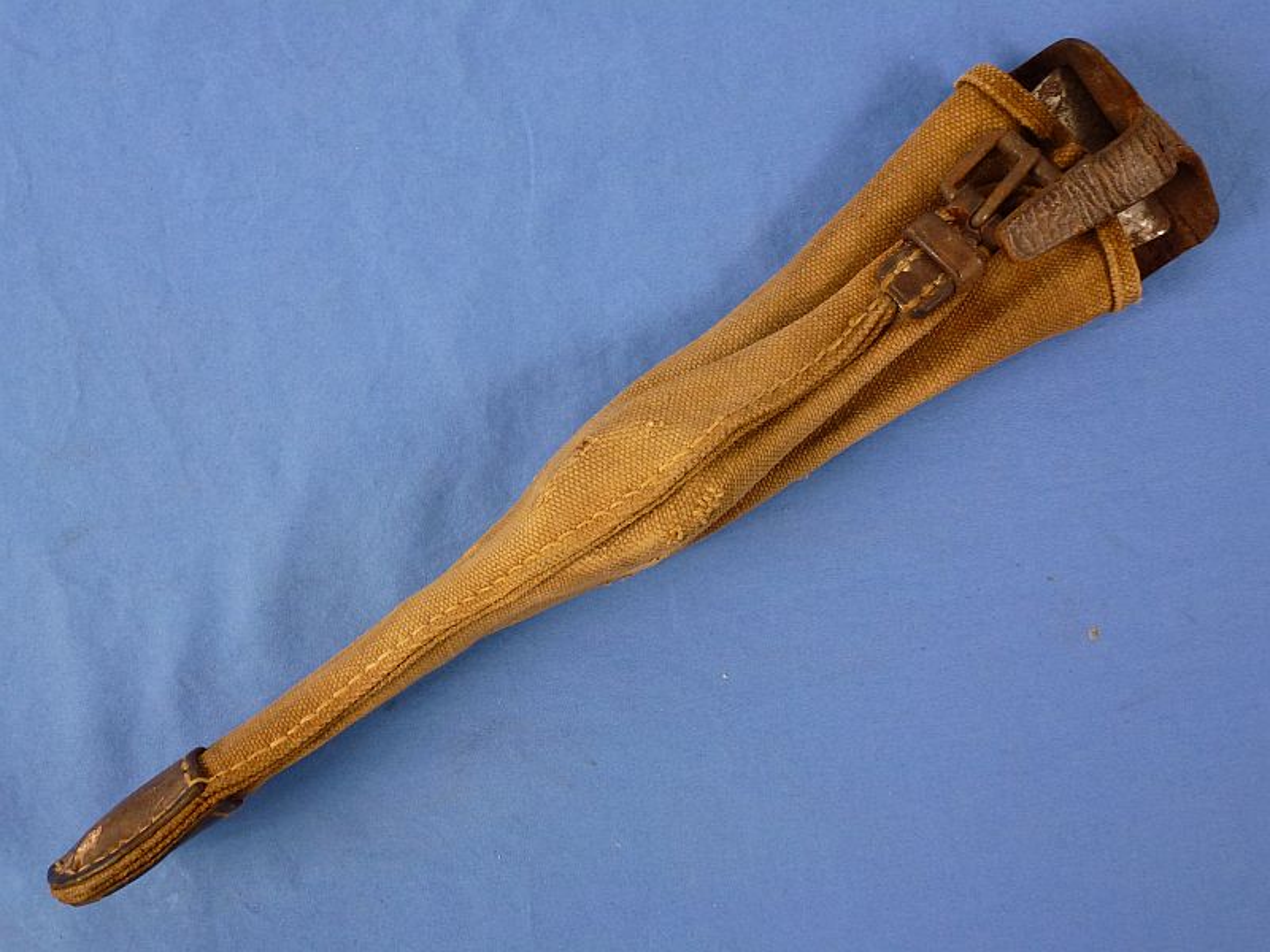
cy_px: 476
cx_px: 635
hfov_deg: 55.4
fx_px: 1211
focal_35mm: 33
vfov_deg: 42.9
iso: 200
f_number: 3.6
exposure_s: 1/60
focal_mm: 5.9
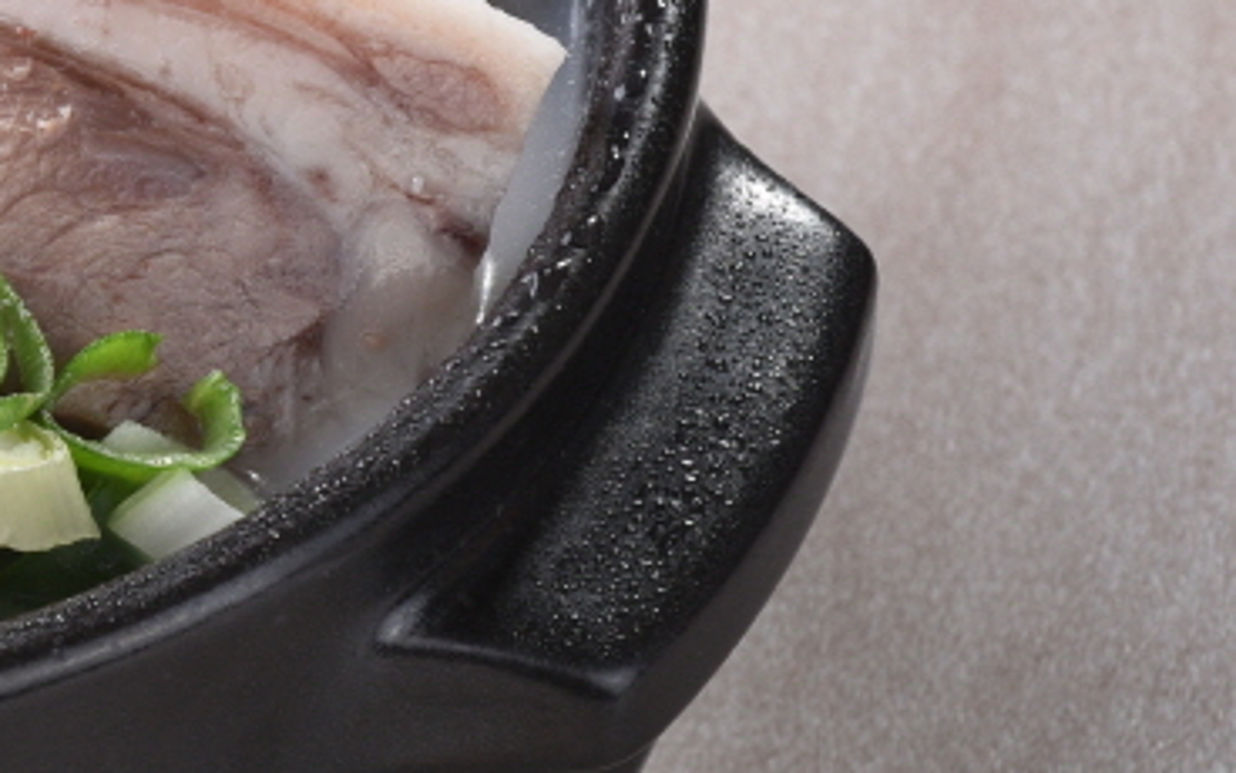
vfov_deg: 1.8
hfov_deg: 2.9
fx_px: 24489
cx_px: -558
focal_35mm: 727
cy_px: 133
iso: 100
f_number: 11
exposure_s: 1/125
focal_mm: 175
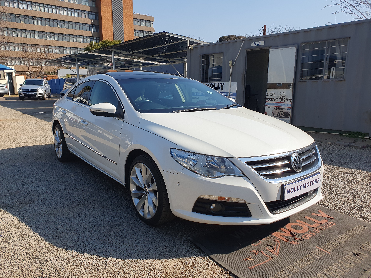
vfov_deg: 53.1
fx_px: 279
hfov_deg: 67.3
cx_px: 186
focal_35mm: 26
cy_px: 139
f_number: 2.4
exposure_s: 1/1796
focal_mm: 4.32
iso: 50
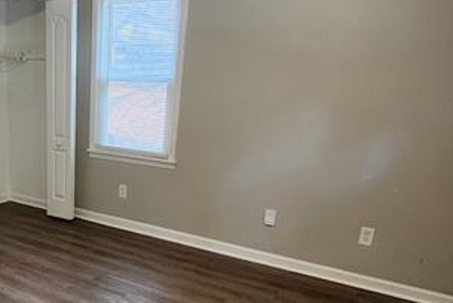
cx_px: 61
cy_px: 241
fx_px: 428
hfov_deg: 50.6
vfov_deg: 37.6
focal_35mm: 34
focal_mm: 2.2
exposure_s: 1/60
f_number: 2.2
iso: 400
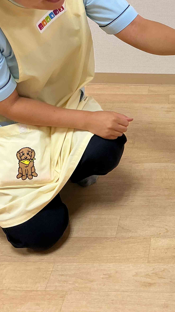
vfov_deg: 38.4
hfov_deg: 21.0
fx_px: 445
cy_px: 132
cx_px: 197
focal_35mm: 54
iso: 40
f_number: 1.8
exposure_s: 1/120
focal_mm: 3
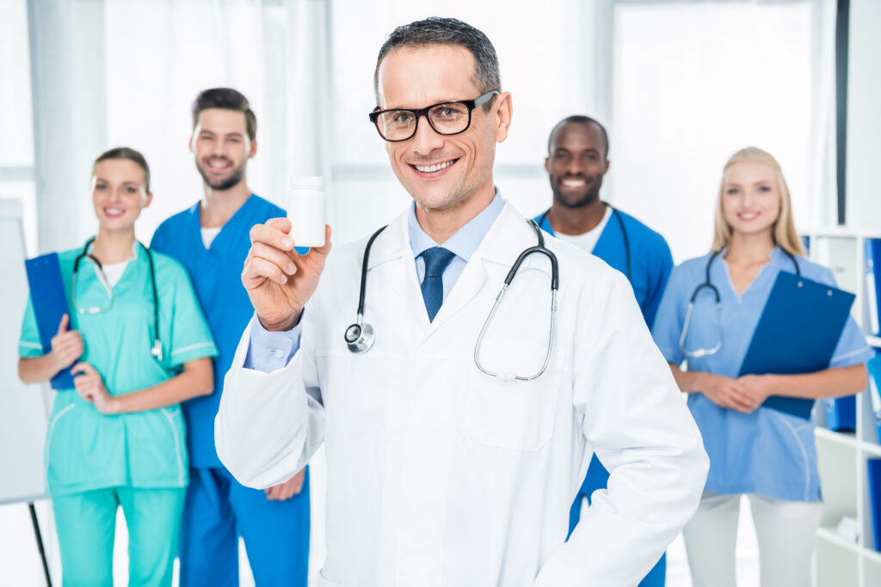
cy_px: 294
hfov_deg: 32.4
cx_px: 440
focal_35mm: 62
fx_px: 1517
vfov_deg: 21.9
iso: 640
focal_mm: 62
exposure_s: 1/200
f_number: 5
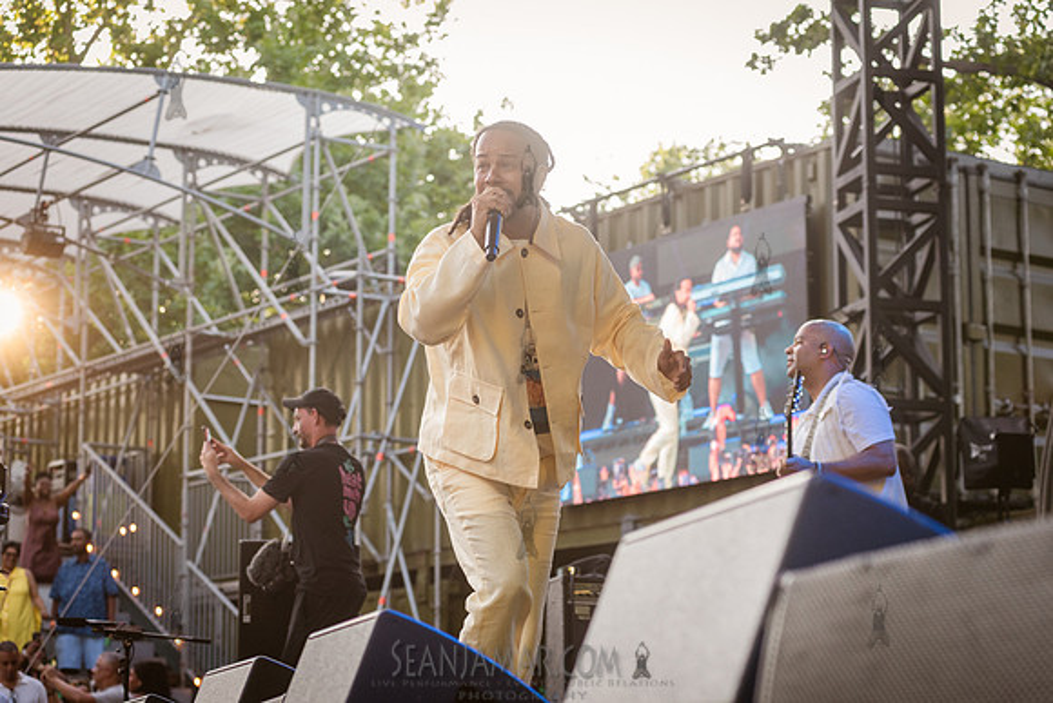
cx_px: 526
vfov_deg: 17.1
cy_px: 352
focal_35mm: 80
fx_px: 2340
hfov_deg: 25.4
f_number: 4.5
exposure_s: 1/500
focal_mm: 80
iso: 1600
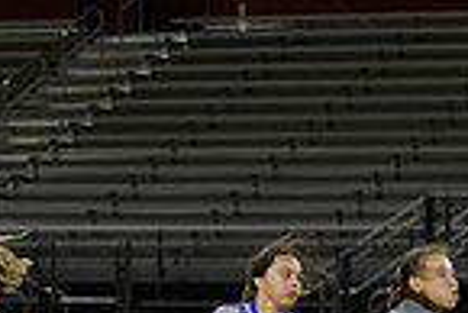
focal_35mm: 488
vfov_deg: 2.8
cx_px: 103
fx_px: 6350
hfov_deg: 4.2
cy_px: 431
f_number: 2.8
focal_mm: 122
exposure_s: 1/200
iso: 900
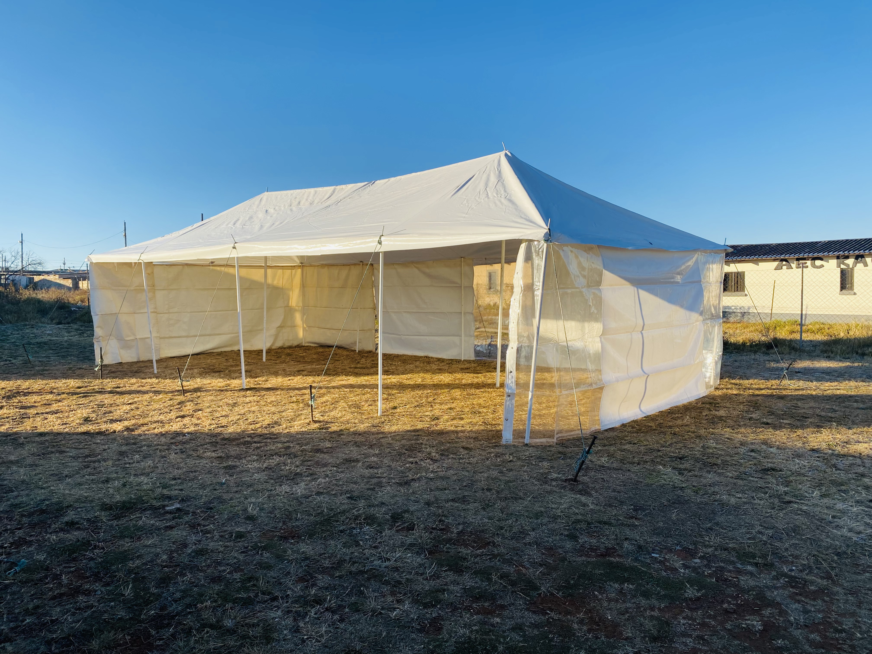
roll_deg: +1.5
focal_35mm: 26
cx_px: 436
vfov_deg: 53.1
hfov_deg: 67.3
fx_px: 655
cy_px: 327
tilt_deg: -4.2
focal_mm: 4.25
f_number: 1.8
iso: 32
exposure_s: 1/1678
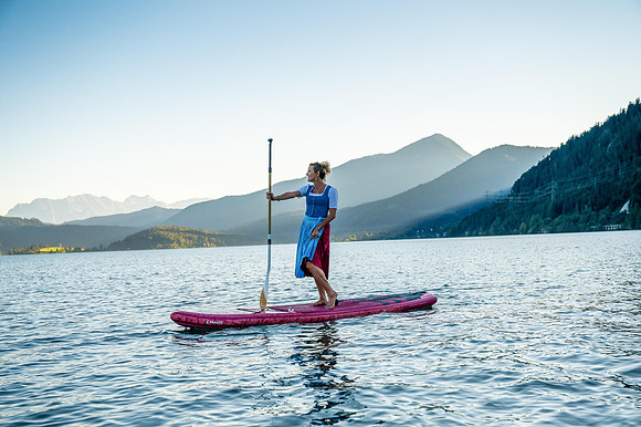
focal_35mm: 46
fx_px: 819
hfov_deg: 42.8
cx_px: 320
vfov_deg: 29.2
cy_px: 214
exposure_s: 1/5000
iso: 400
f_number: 4.5
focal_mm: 46
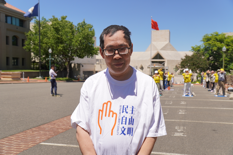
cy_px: 78
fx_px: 223
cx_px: 116
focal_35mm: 34
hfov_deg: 55.1
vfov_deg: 38.3
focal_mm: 23
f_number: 4.5
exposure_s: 1/1250
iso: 100
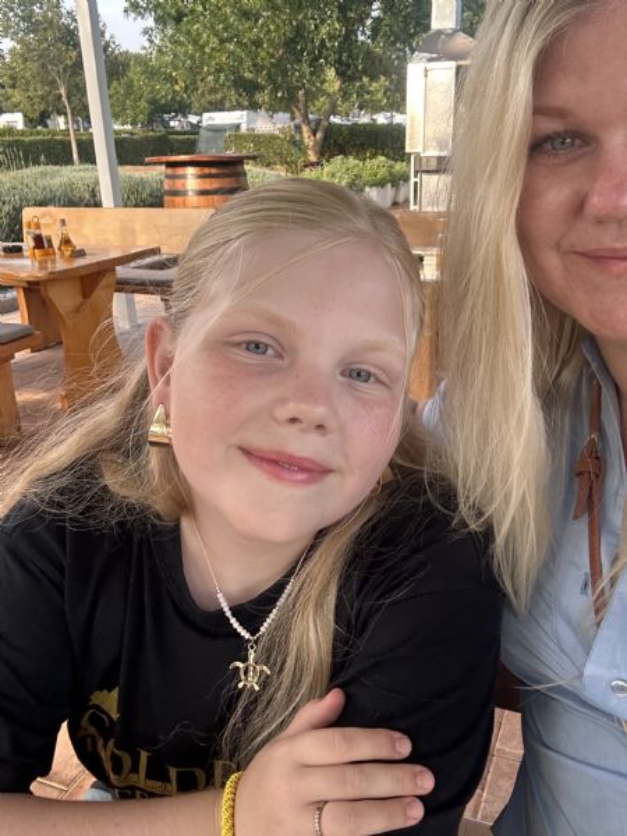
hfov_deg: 46.8
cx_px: 314
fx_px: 725
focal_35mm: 30
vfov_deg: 60.0
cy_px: 418
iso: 32
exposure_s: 1/121
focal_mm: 2.69
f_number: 1.9
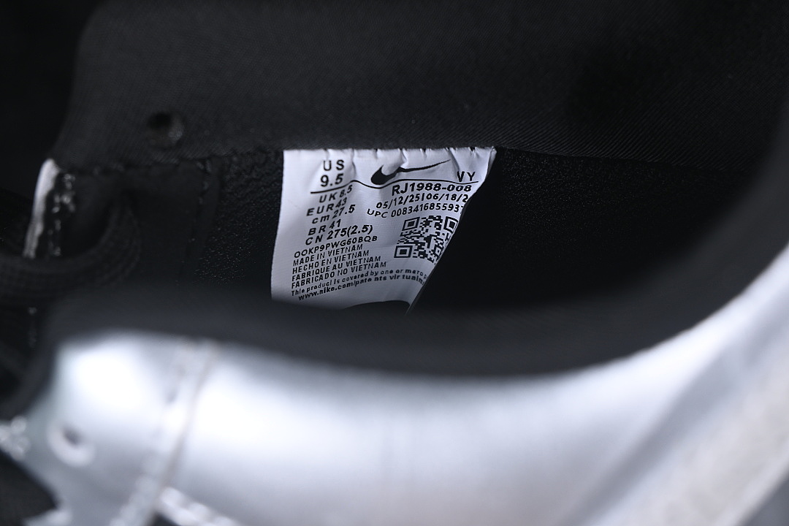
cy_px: 263
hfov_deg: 27.0
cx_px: 394
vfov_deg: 18.2
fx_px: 1644
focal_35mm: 75
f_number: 6.3
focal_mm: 50
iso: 160
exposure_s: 1/60
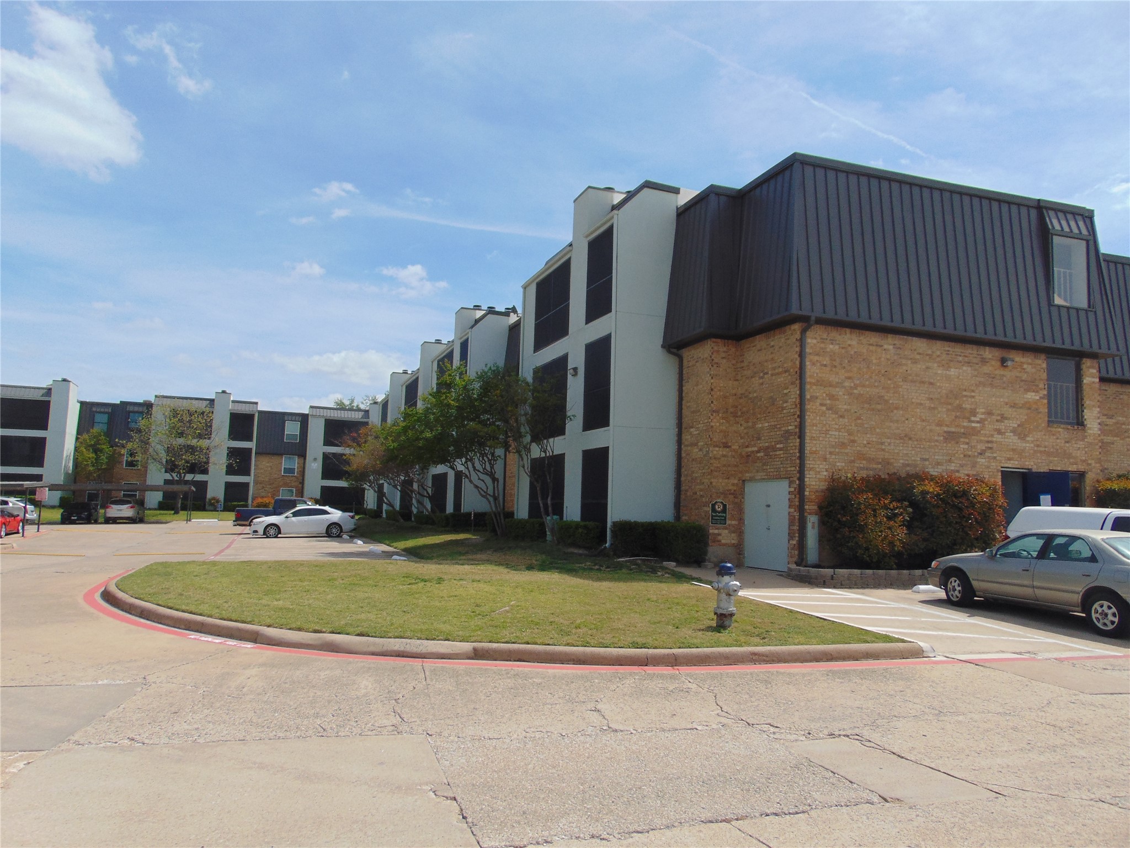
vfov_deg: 54.9
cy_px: 424
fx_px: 816
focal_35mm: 25
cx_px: 565
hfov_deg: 69.4
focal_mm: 4.5
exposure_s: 1/320
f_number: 7.7
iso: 80
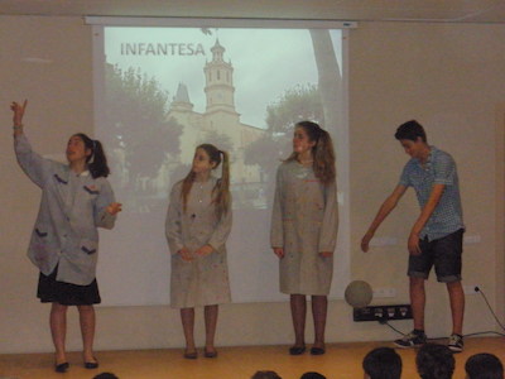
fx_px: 1240
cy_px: 190
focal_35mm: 85
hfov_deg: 23.0
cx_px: 252
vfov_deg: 17.4
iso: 640
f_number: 5.1
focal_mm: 15
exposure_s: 1/80
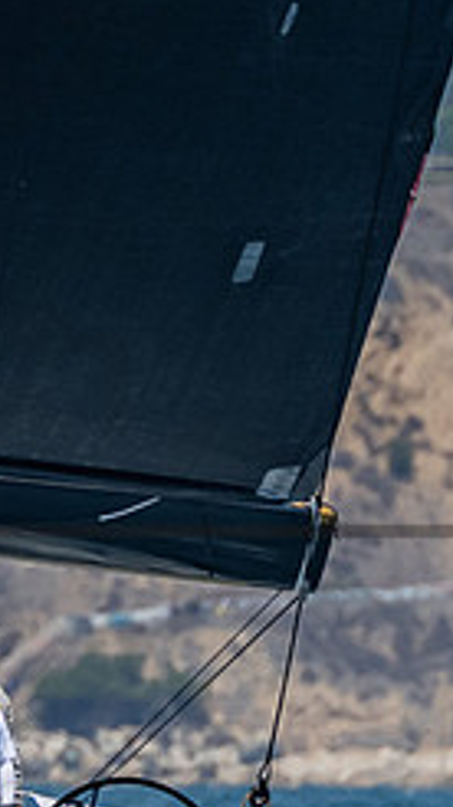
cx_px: -330
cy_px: 474
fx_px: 55143
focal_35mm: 2577
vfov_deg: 0.8
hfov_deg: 0.5
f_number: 5.6
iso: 320
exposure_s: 1/2000
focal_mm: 400
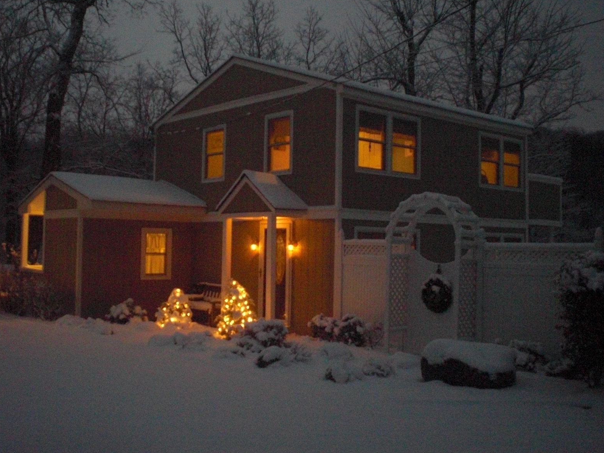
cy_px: 221
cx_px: 299
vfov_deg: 36.8
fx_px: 680
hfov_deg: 47.9
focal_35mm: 39
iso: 800
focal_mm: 6.3
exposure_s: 1/8
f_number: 3.1
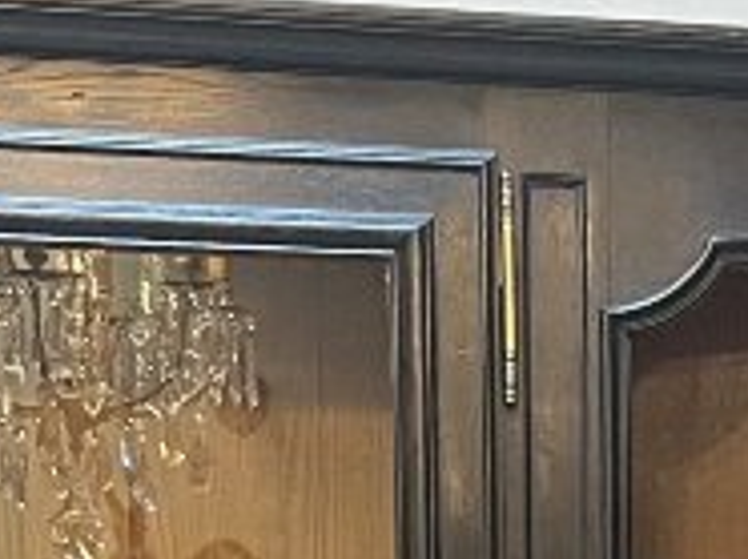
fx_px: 3626
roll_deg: +0.0
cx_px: 1070
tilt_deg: -8.5
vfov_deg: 8.0
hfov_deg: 11.4
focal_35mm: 168
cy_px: 1444
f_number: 1.6
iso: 160
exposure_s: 1/50
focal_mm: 5.1
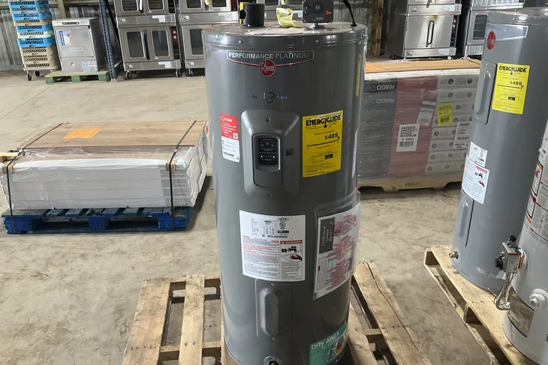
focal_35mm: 31
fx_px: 472
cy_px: 200
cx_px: 269
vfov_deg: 42.3
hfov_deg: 60.3
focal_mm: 3
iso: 125
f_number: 1.8
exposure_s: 1/60
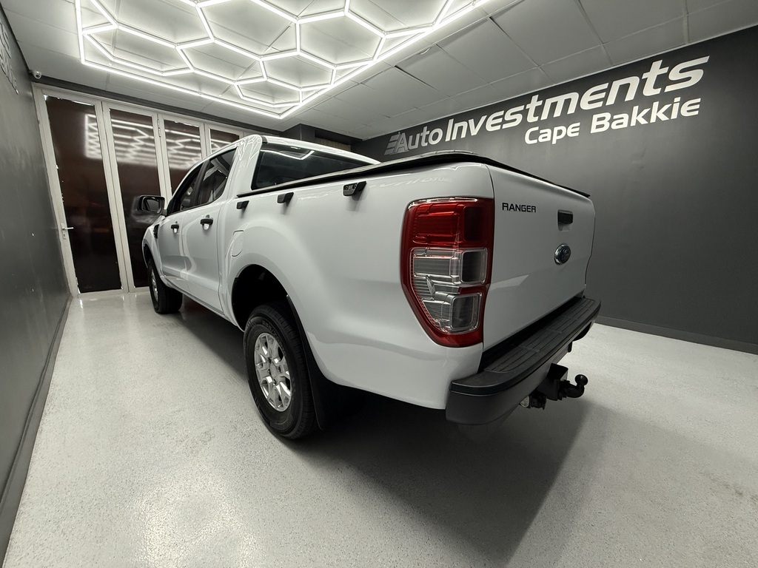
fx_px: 307
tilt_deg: -10.3
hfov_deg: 102.1
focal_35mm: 14
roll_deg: -0.9
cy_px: 284
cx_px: 379
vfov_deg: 85.7
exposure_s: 1/100
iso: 250
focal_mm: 2.22
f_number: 2.2
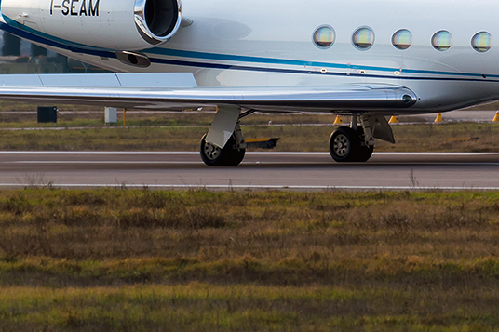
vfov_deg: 2.8
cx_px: 259
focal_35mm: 487
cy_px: 33
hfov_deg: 4.2
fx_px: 6750
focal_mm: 145
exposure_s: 1/1000
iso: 200
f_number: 5
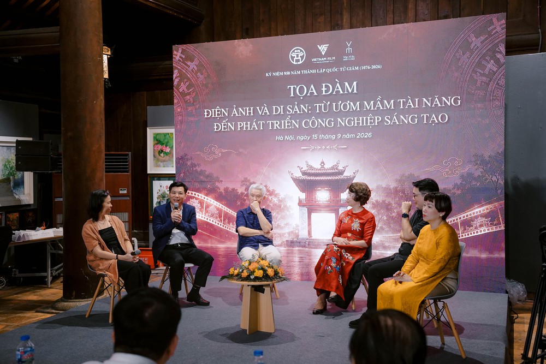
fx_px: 607
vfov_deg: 33.4
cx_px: 273
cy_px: 182
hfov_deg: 48.5
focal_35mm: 40
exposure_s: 1/200
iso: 3200
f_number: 3.5
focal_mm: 40
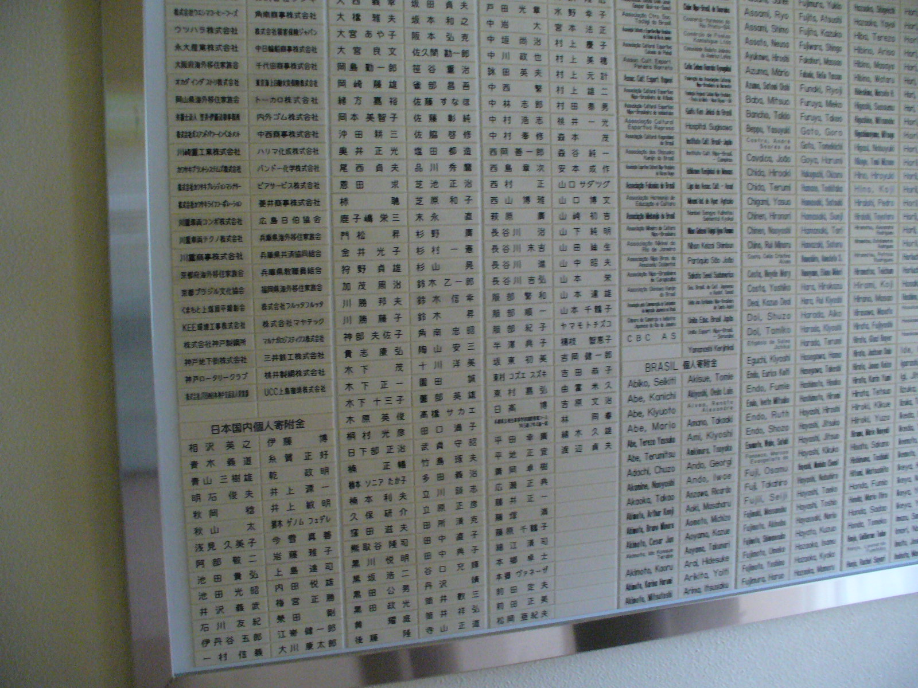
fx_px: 981
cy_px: 344
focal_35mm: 37
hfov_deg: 50.1
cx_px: 459
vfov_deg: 38.7
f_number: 2.8
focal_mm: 6.1
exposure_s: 1/20
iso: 400
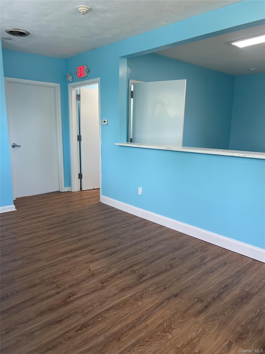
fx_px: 265
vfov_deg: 67.3
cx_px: 132
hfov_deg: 53.1
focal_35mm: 26
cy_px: 177
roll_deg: -1.1
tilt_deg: -8.8
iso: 64
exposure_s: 1/120
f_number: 1.5
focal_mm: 5.7
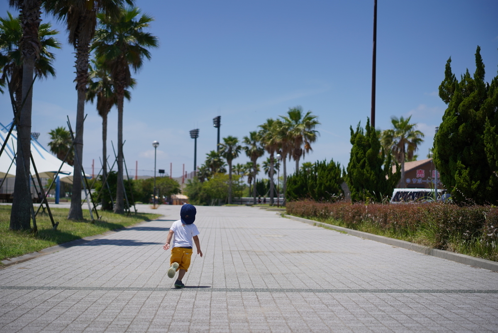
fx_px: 761
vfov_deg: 24.7
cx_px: 249
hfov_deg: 36.2
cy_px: 166
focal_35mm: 55
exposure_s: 1/5000
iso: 100
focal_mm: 55
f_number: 2.5
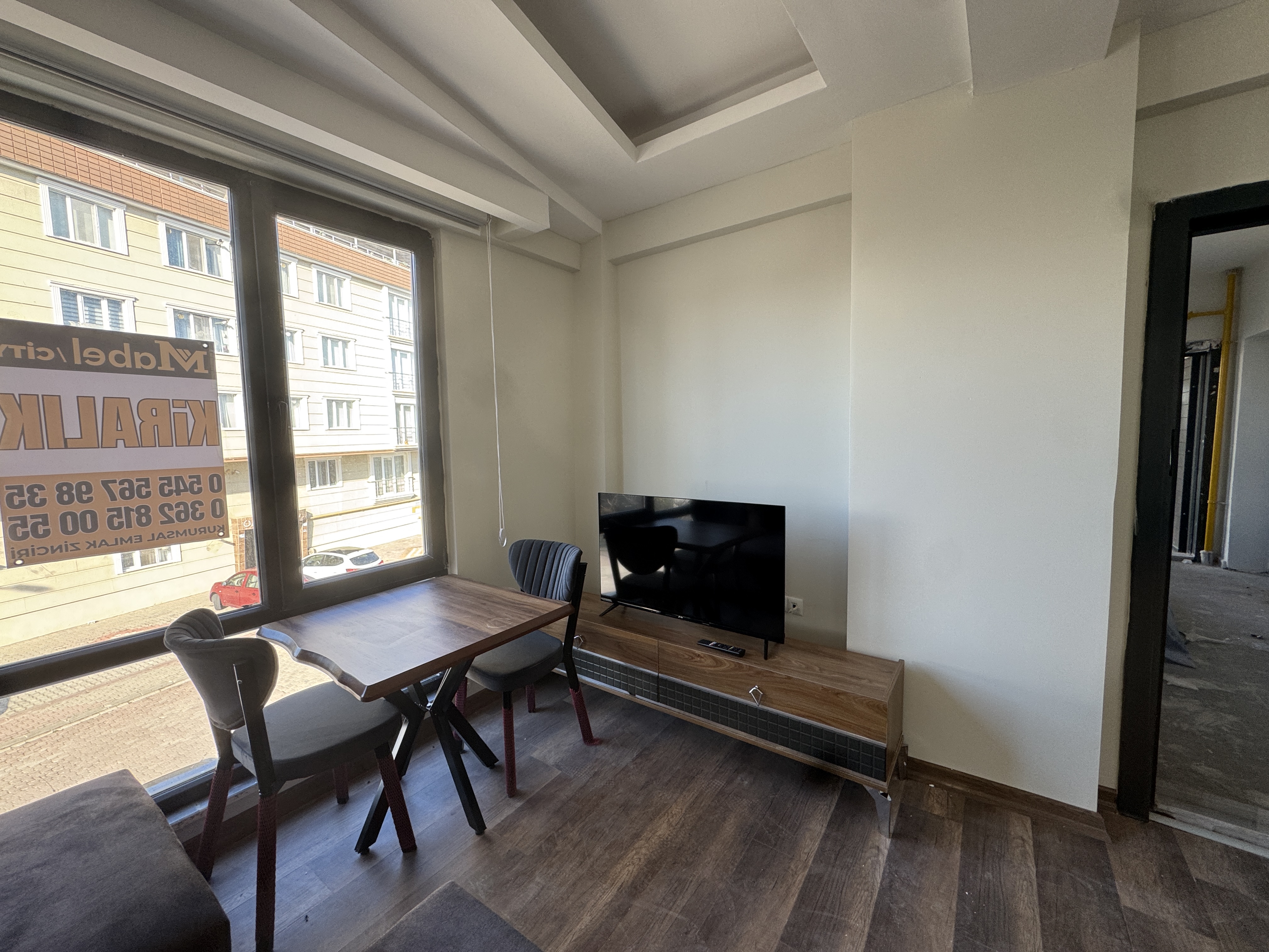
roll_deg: +1.4
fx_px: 513
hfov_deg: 102.1
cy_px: 476
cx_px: 634
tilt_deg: -5.3
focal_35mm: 14
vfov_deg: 85.7
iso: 64
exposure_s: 1/99
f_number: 2.2
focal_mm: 2.22
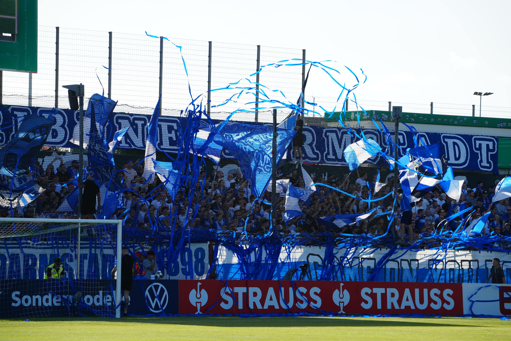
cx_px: 256
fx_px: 2512
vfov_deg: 7.8
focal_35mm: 177
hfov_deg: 11.6
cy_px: 170
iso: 100
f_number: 7.1
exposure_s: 1/250
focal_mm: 118
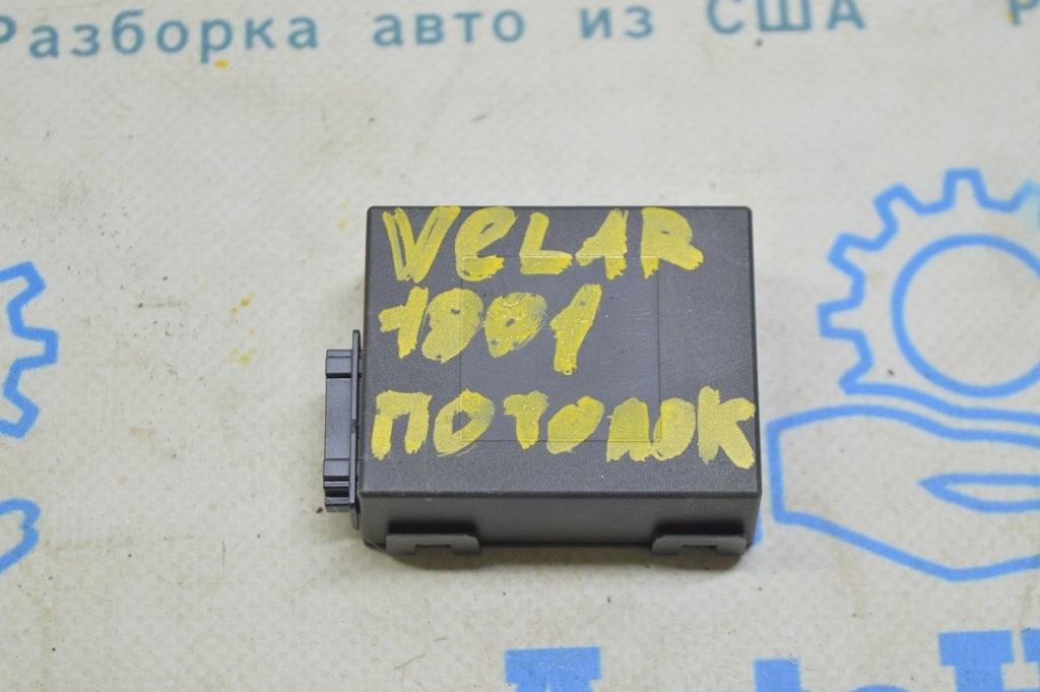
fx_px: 2381
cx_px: 520
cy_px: 346
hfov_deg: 24.6
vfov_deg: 16.5
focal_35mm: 82
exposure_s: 1/20
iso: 400
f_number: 5.6
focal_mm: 55
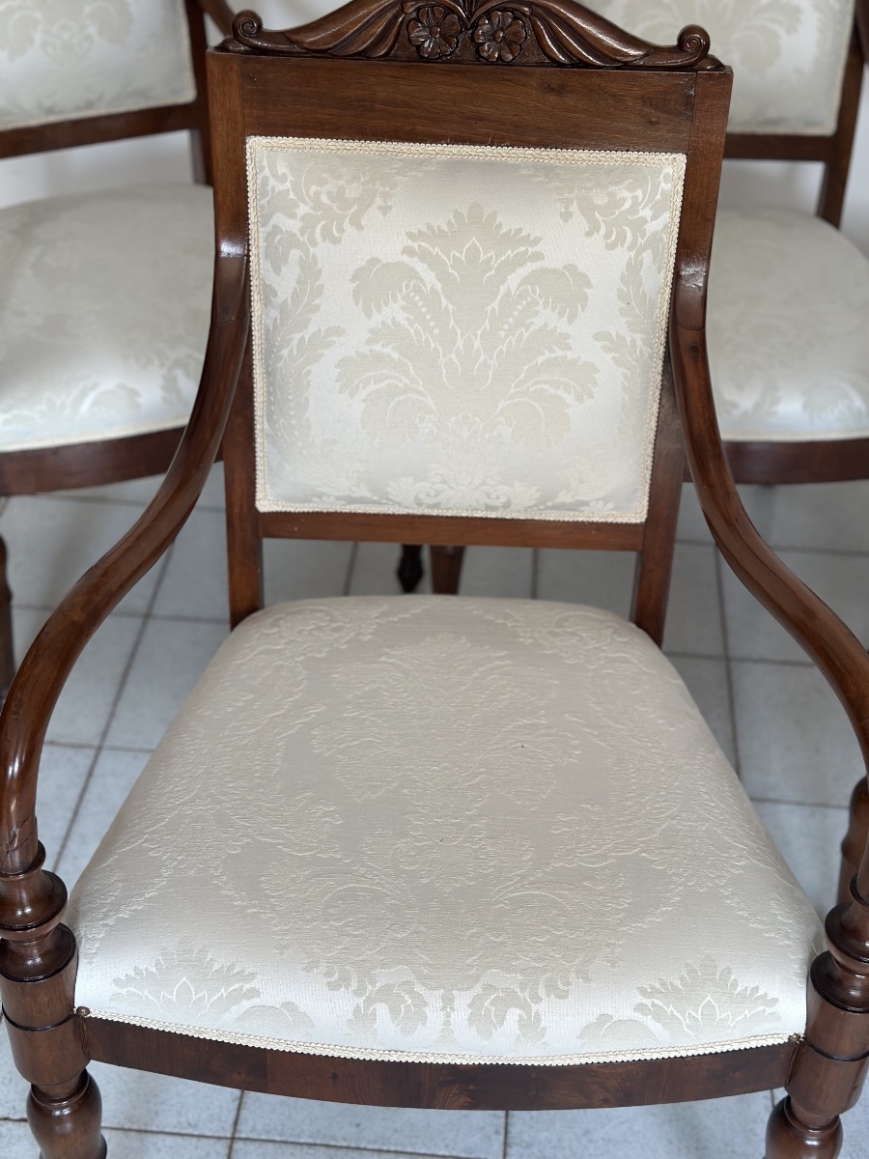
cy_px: 580
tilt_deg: -37.2
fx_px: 1607
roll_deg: -1.8
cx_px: 434
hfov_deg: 30.3
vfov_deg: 39.7
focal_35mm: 48
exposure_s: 1/66
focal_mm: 6.86
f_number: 1.78
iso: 125
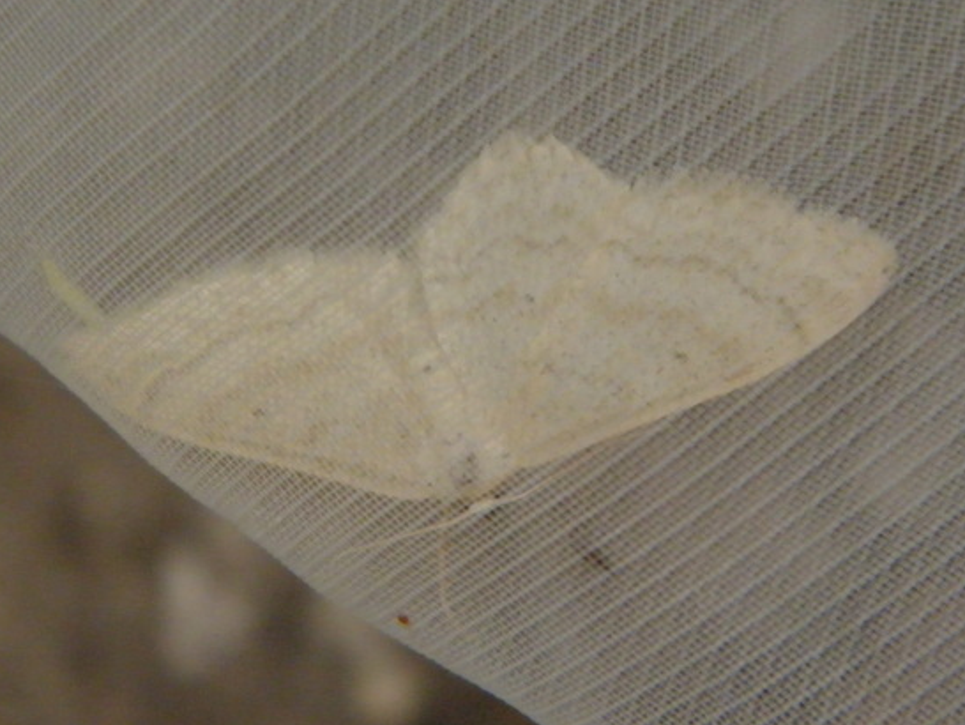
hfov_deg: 15.8
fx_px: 3486
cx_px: 568
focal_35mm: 125
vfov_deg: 11.9
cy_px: 377
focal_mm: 14.3
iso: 500
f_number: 4.4
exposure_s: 1/320
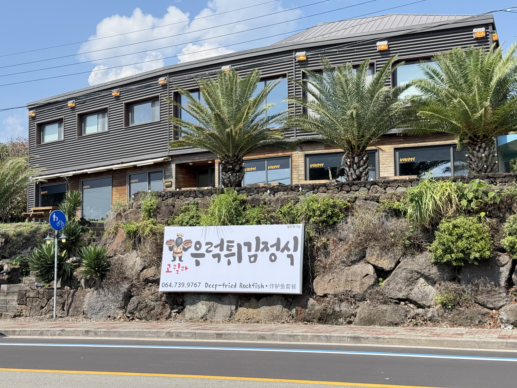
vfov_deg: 30.3
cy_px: 194
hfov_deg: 39.7
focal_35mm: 48
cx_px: 258
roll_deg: -0.3
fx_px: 717
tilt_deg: +6.3
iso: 100
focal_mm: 6.76
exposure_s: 1/2976
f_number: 1.78
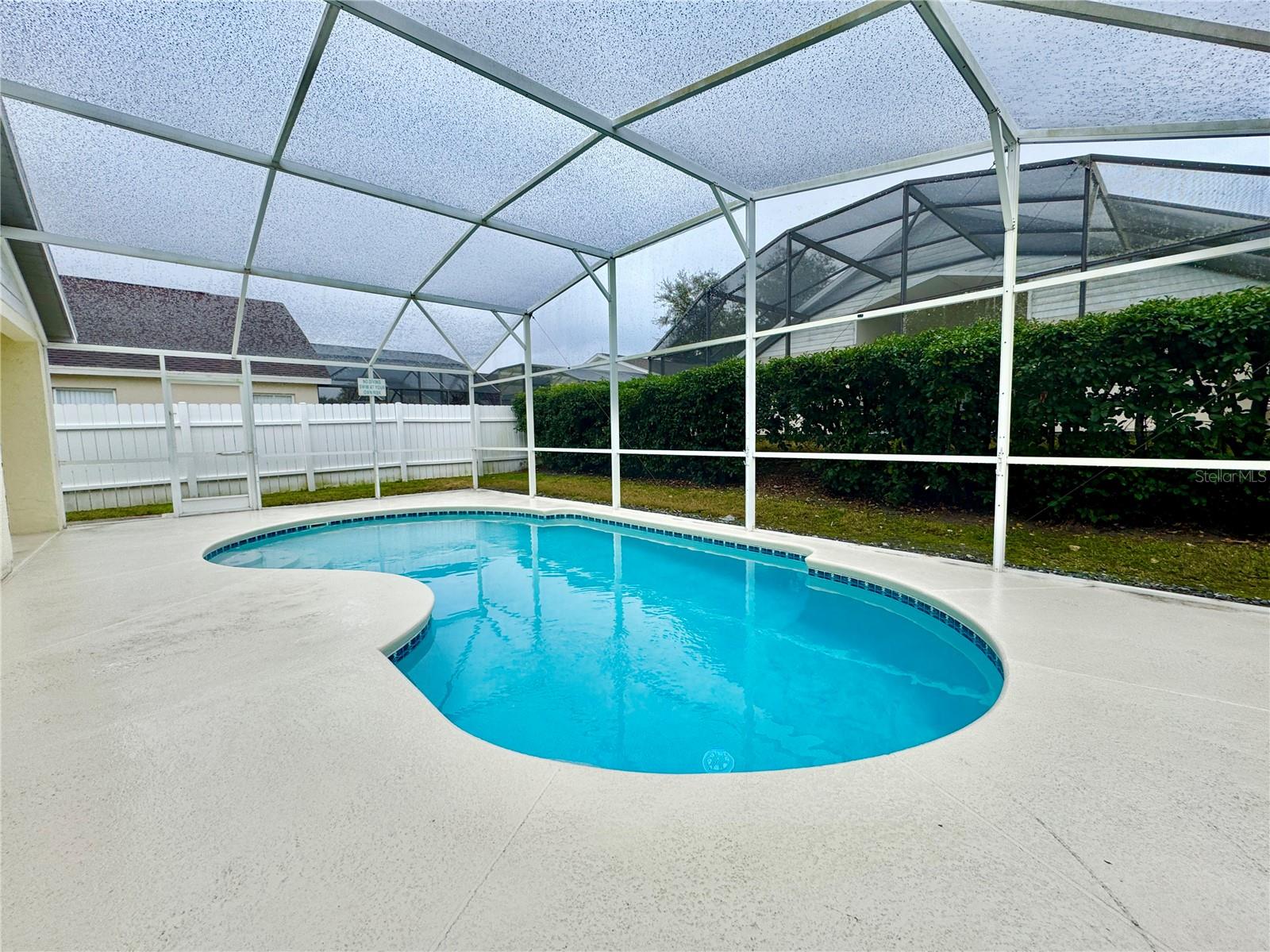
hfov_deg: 102.1
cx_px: 635
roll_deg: +0.1
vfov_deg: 85.6
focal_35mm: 14
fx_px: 513
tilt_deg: -2.5
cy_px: 476
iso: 40
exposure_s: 1/405
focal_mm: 2.22
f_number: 2.2
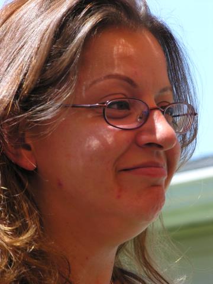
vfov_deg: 7.1
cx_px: 106
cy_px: 142
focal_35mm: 279
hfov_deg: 5.3
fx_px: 2289
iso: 50
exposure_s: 1/100
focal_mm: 71
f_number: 5.9
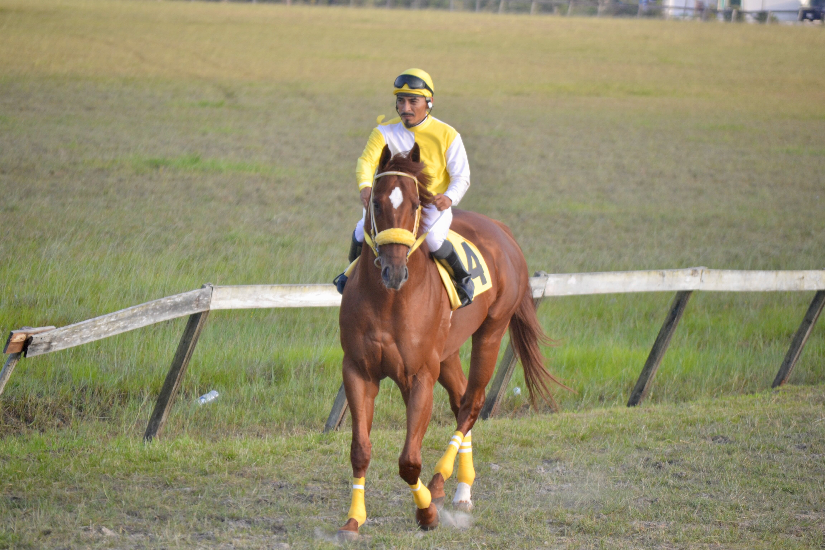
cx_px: 412
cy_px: 275
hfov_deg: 10.2
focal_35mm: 202
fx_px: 4640
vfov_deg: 6.8
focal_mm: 135
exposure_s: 1/500
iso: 500
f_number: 5
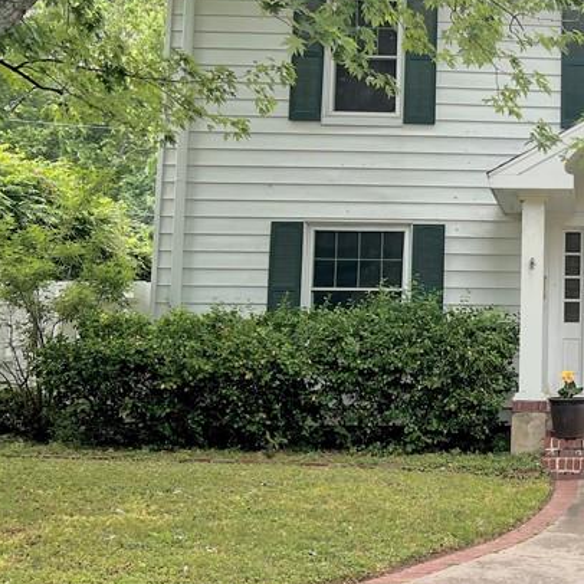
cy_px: 256
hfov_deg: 26.6
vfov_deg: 29.5
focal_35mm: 58
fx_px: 1107
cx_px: 677
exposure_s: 1/674
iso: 50
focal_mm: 5.7
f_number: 1.5
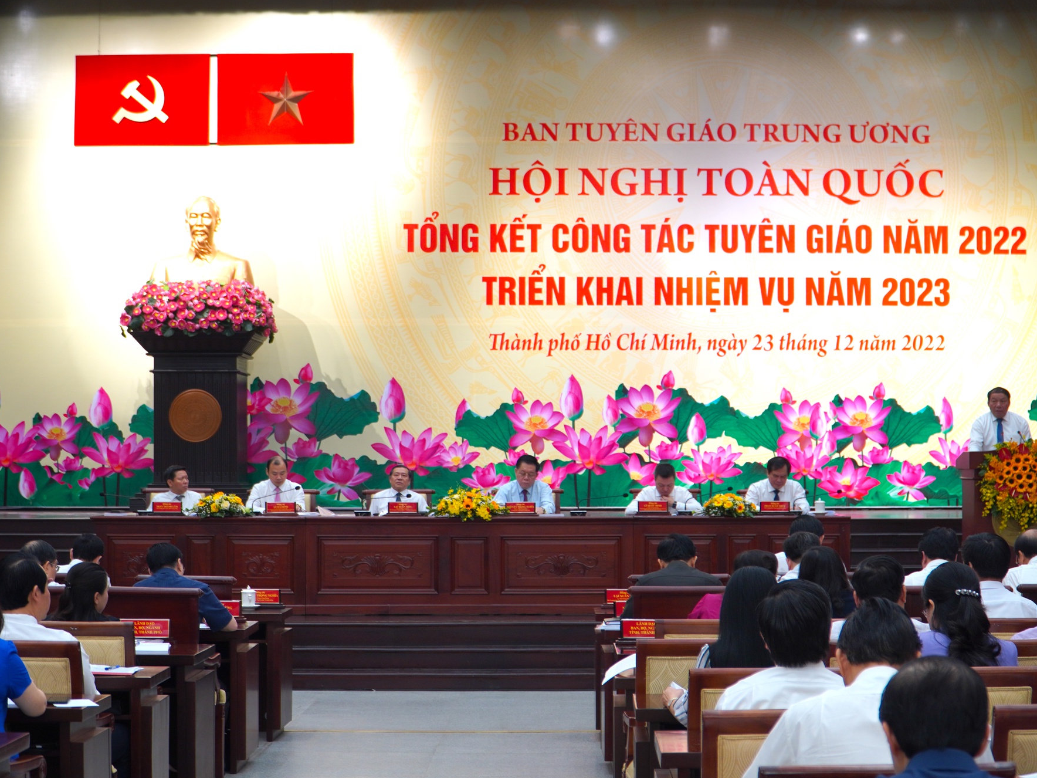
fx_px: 1857
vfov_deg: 23.7
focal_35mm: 62
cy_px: 389
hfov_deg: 31.2
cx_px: 573
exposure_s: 1/60
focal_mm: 38
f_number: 4
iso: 200
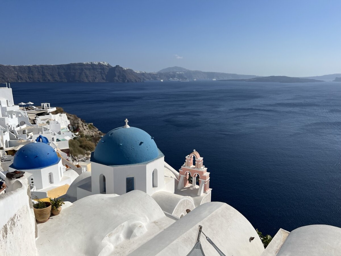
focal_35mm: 26
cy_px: 128
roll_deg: +0.3
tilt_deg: -11.9
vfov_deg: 53.1
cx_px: 170
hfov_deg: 67.3
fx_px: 256
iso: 50
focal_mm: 5.7
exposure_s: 1/9434
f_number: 1.5
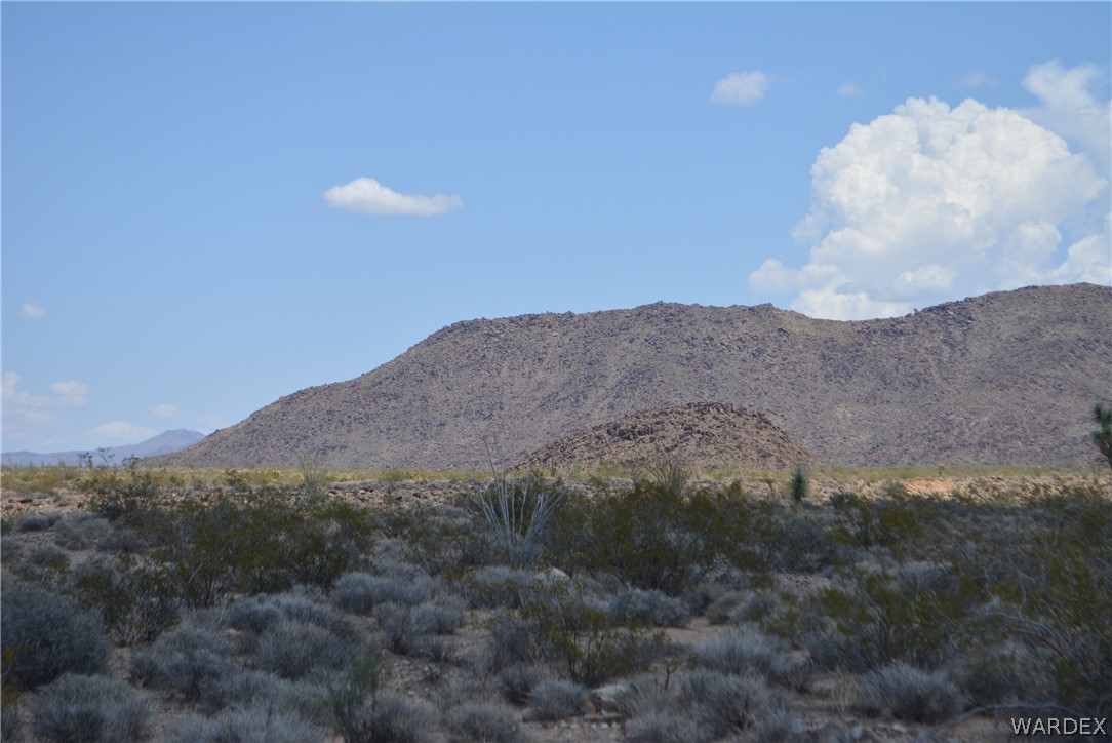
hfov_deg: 24.6
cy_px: 372
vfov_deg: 16.6
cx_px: 556
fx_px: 2550
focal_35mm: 82
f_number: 7.1
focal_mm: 55
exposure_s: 1/1600
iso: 400
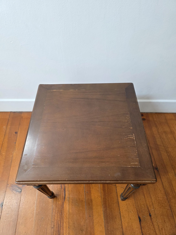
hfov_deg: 58.9
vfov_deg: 73.9
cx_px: 88
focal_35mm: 23
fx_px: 156
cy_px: 118
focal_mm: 6.3
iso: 250
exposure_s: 1/180
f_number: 1.7
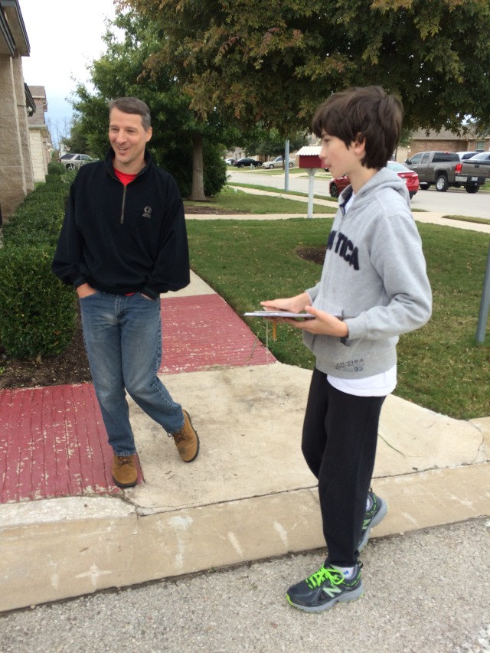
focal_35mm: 29
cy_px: 326
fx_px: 547
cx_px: 245
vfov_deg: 61.7
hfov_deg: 48.2
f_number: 2.2
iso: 32
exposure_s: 1/387
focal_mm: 4.15
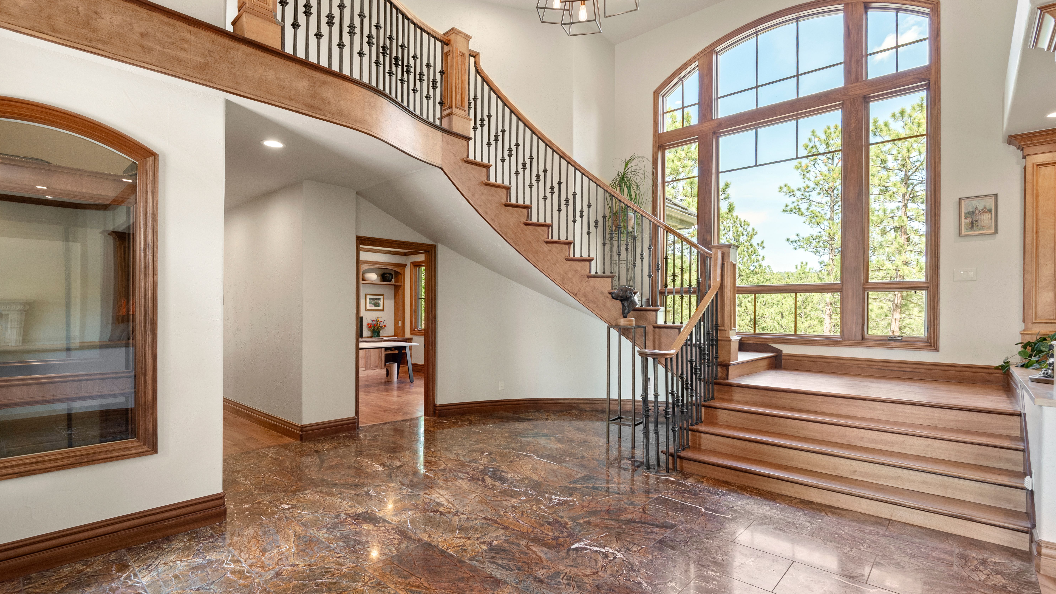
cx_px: 525
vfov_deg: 63.9
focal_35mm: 17
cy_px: 309
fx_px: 476
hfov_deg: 95.9
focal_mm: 16
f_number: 9
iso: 800
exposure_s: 1/20
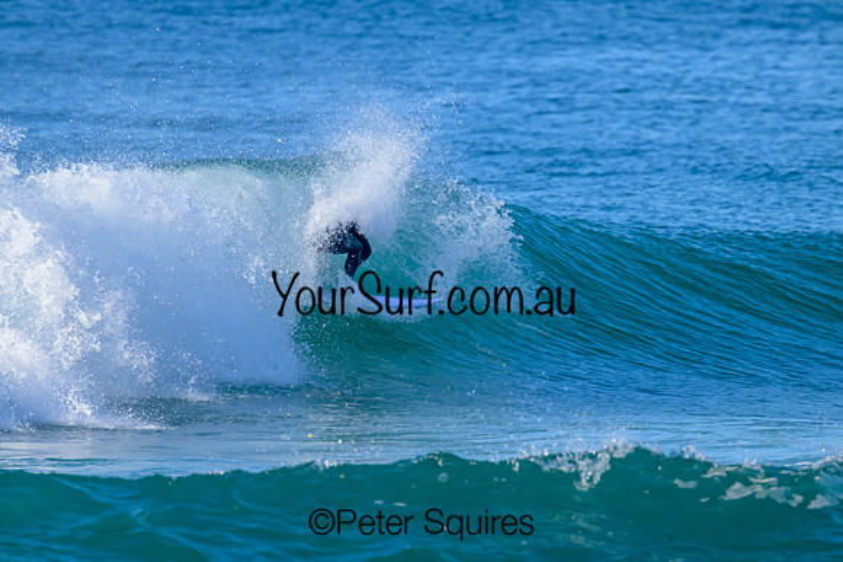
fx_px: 19301
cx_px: 422
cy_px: 281
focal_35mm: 824
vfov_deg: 1.7
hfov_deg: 2.5
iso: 2000
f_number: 11
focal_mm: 800
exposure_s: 1/2000
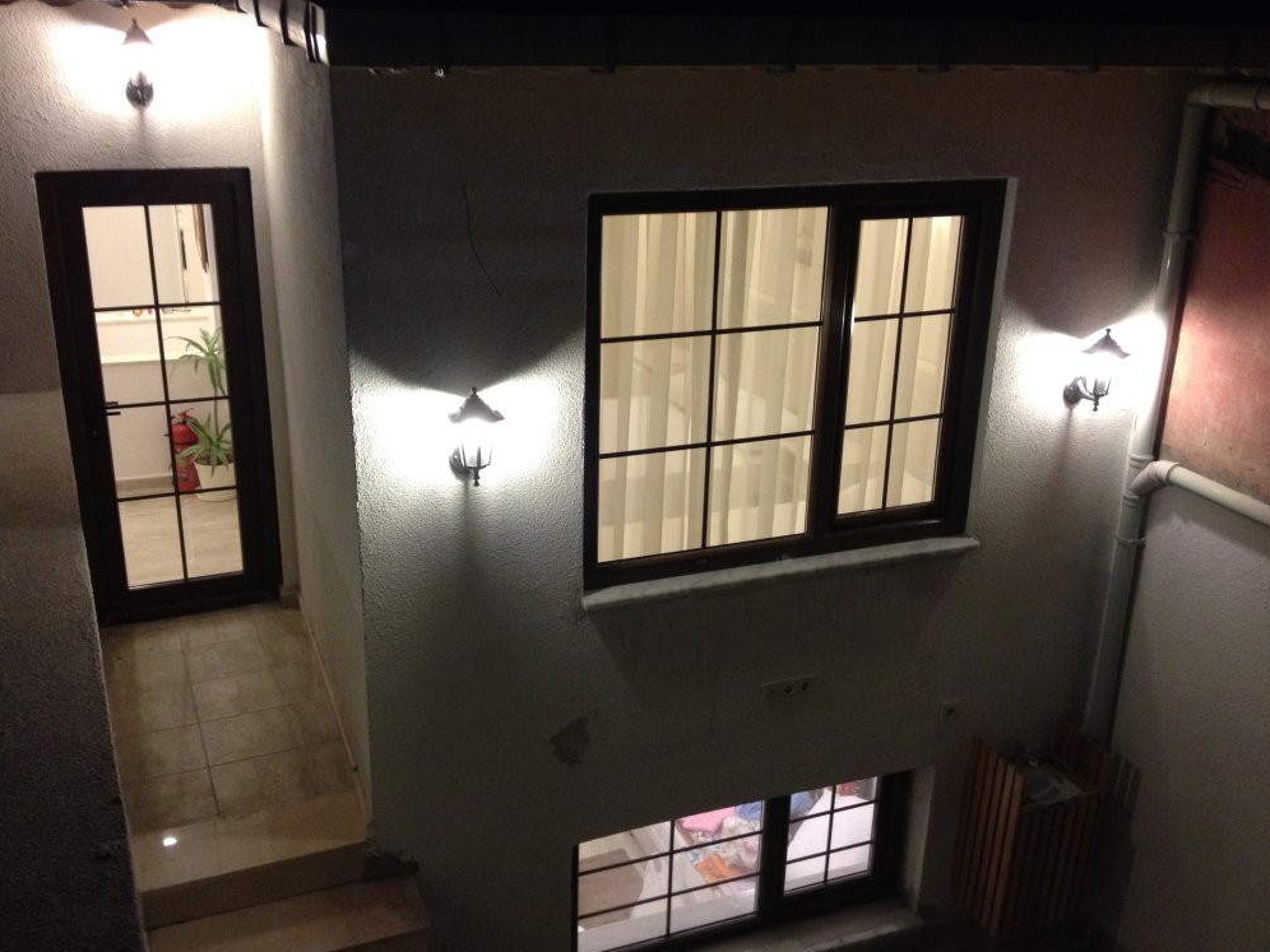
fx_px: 1321
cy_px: 488
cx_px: 630
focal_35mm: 36
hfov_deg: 51.4
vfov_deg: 39.7
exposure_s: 1/20
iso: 250
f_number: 2.4
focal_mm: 4.28
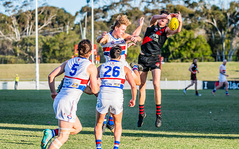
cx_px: 120
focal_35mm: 194
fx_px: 1263
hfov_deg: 10.8
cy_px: 66
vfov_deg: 6.8
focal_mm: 170
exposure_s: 1/1600
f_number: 5.6
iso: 800
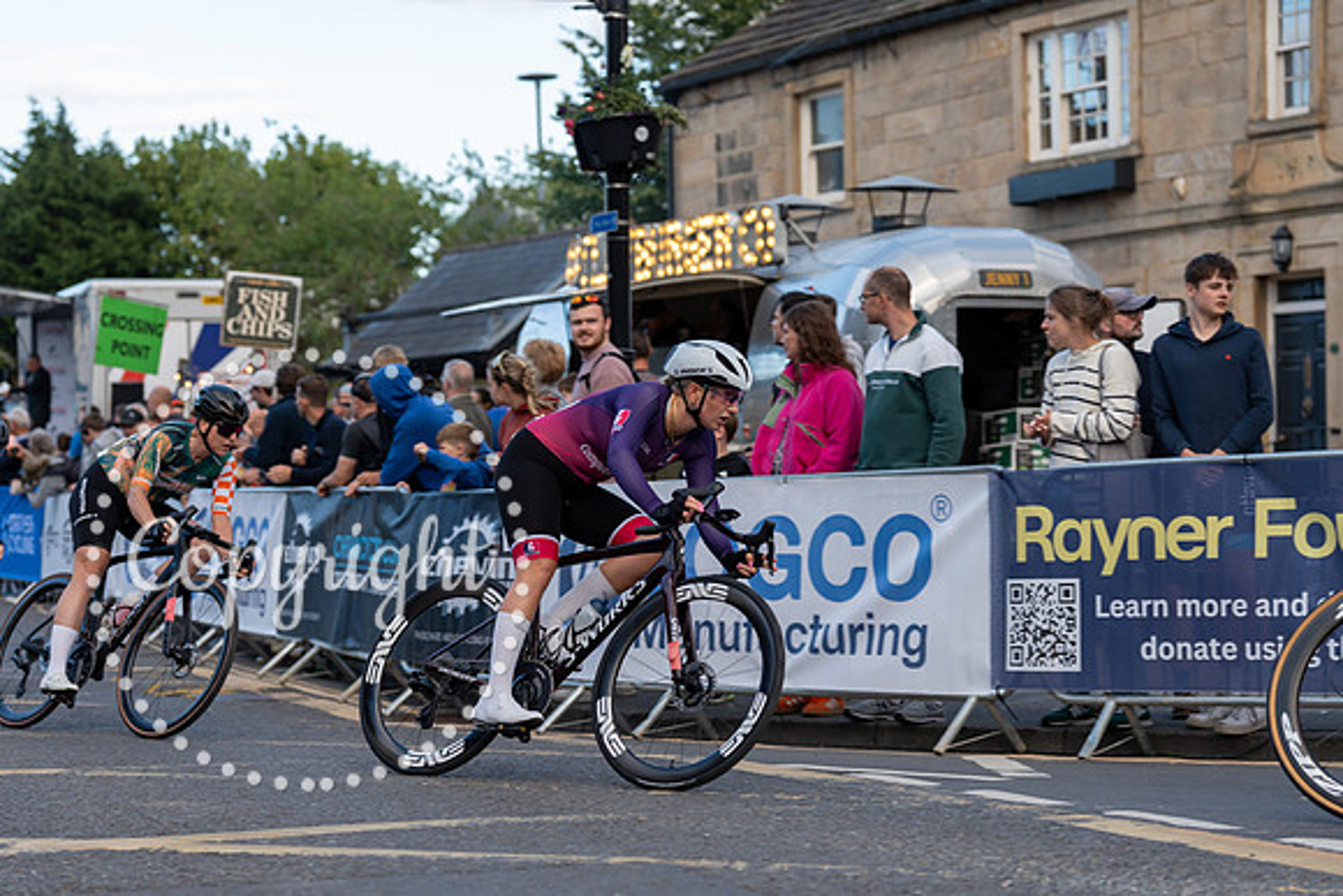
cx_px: 672
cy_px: 448
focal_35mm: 77
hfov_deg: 26.3
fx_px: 2873
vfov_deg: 17.7
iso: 320
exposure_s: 1/1000
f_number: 3.2
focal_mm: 77
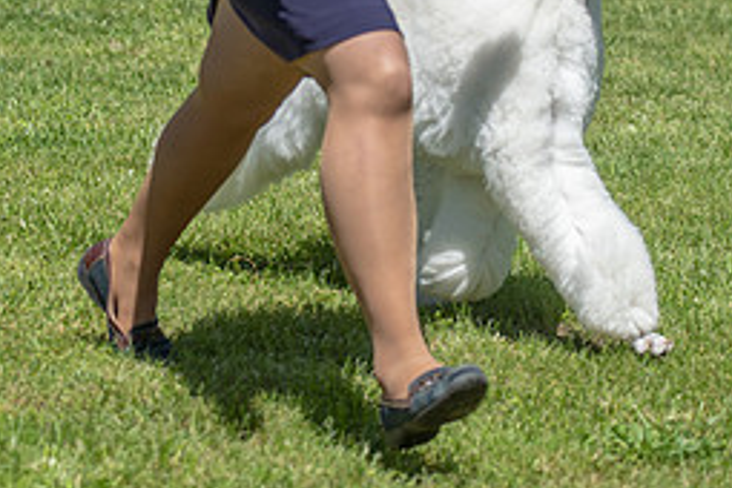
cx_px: 413
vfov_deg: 7.1
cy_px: -33
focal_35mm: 193
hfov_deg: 10.7
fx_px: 3924
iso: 200
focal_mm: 85
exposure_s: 1/1000
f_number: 5
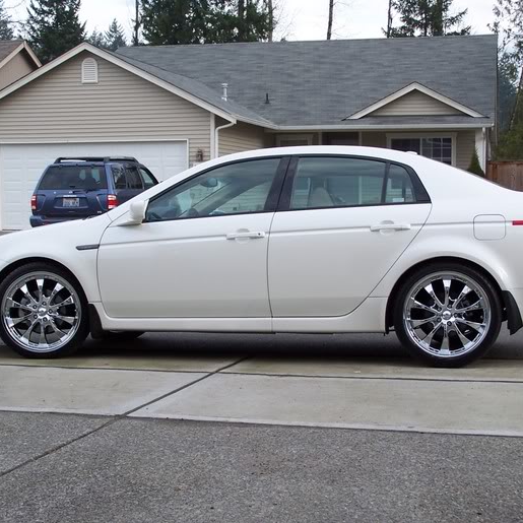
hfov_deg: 24.7
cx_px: 266
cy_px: 262
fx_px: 1197
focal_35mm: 70
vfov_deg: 24.7
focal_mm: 9.8
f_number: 3.2
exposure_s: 1/250
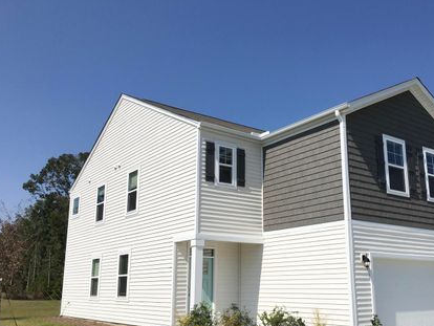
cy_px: 186
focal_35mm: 35
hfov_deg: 52.3
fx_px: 439
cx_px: 255
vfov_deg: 40.6
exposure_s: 1/4525
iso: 25
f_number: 2.2
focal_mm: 4.15
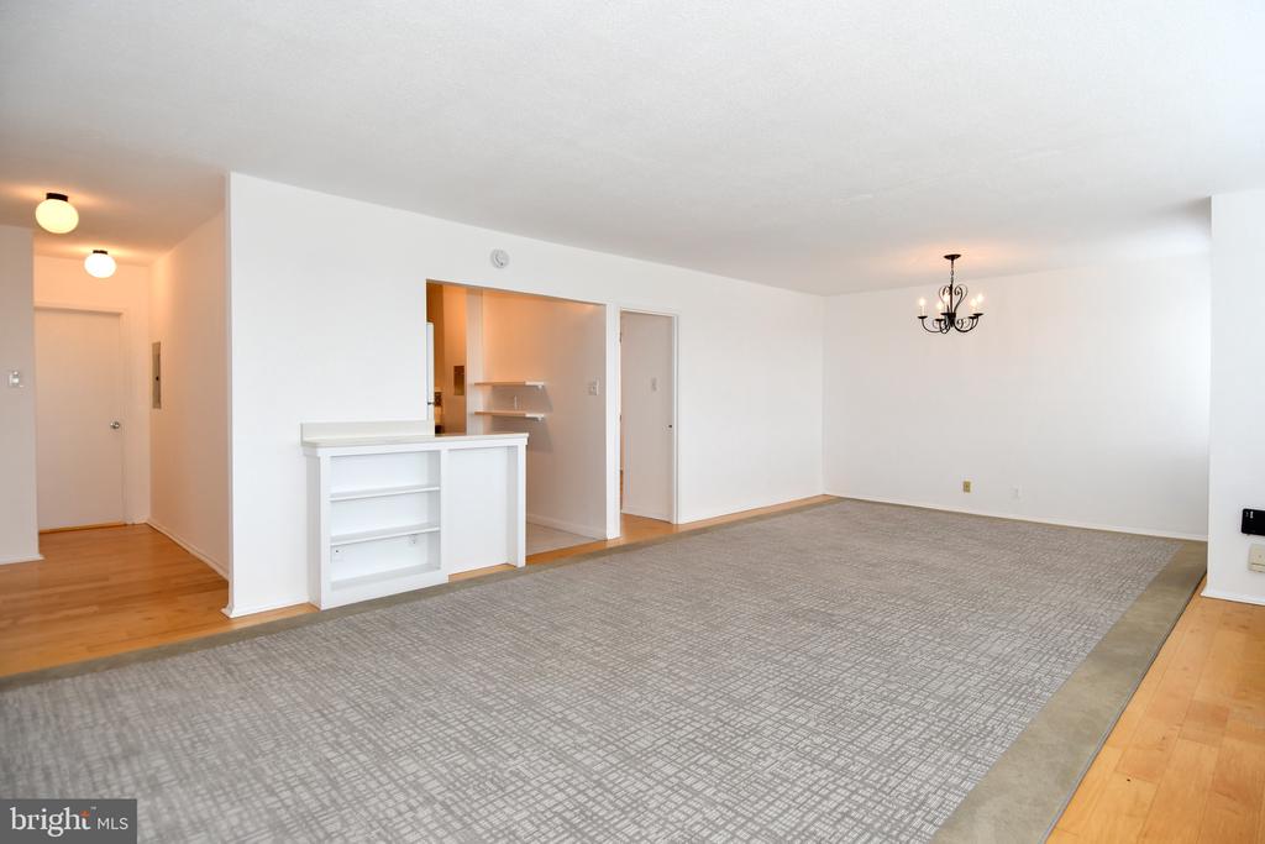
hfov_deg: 90.0
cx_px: 632
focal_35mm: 18
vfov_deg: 67.4
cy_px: 422
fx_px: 633
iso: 200
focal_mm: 12
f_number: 4.5
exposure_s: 1/80
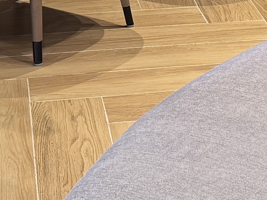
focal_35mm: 165
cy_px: -245
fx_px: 1272
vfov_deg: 8.4
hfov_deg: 11.8
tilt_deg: -5.5
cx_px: 306
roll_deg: -1.0
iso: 200
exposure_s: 1/60
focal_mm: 6.76
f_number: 1.78
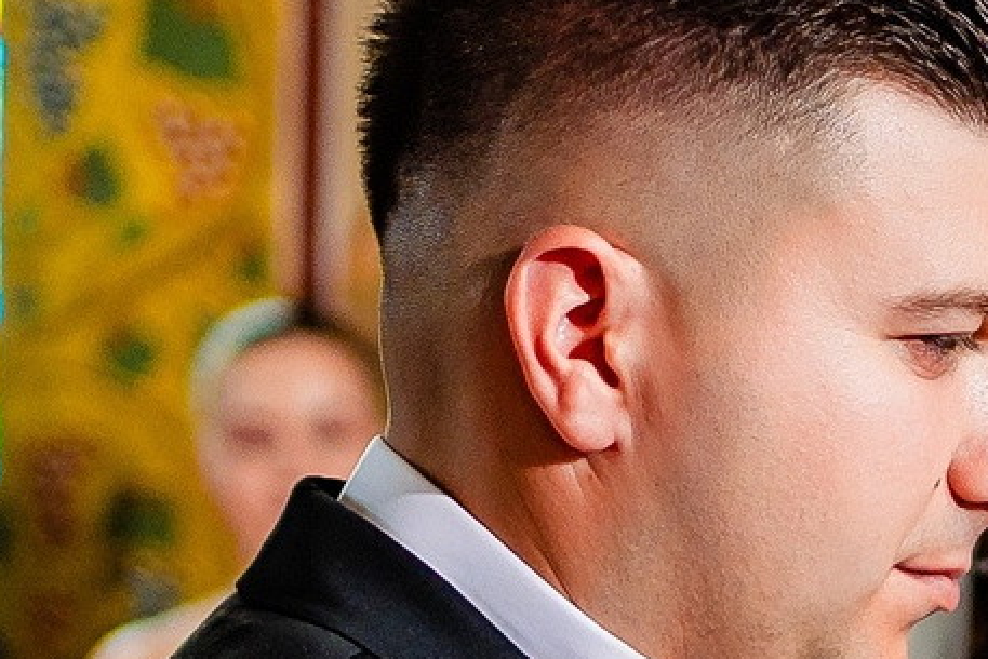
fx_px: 5381
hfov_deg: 10.3
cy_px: 1097
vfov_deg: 6.9
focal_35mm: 196
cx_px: 1202
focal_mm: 35
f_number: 1.8
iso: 640
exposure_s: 1/160
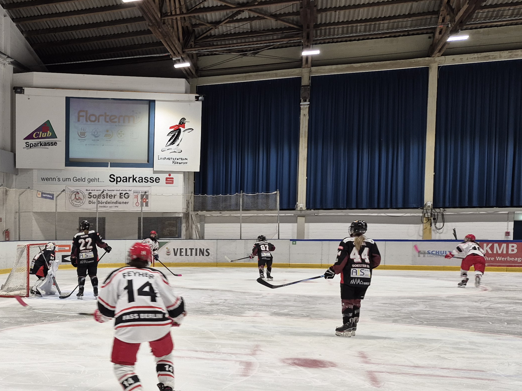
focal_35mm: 44
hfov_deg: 39.1
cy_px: 270
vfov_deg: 32.5
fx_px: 663
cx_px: 29
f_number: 1.8
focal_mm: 5.4
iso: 100
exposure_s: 1/100
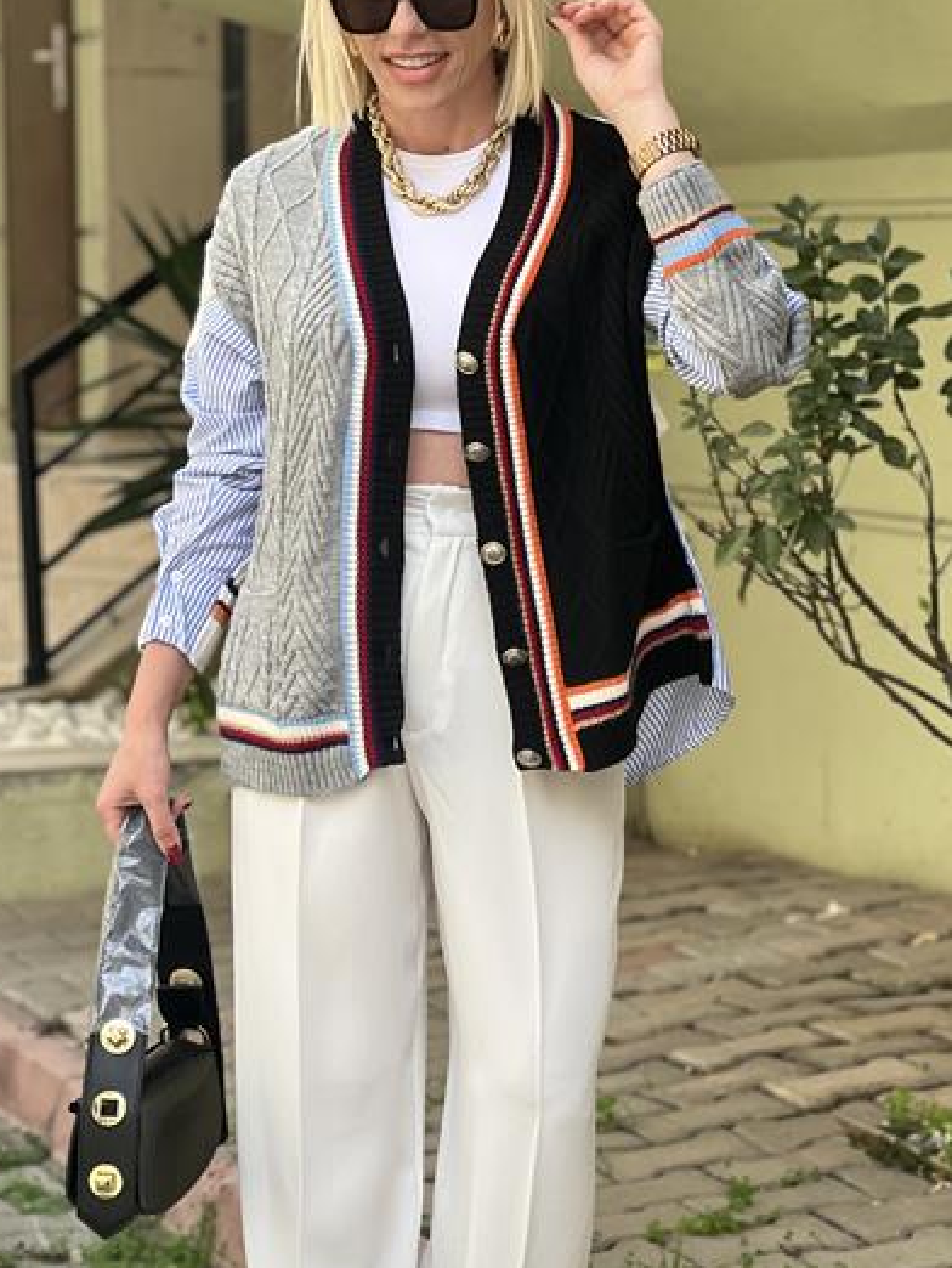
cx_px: 459
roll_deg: -0.2
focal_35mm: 118
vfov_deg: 16.7
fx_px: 4323
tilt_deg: -5.1
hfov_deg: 12.6
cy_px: 748
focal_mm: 9
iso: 32
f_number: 2.8
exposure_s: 1/121
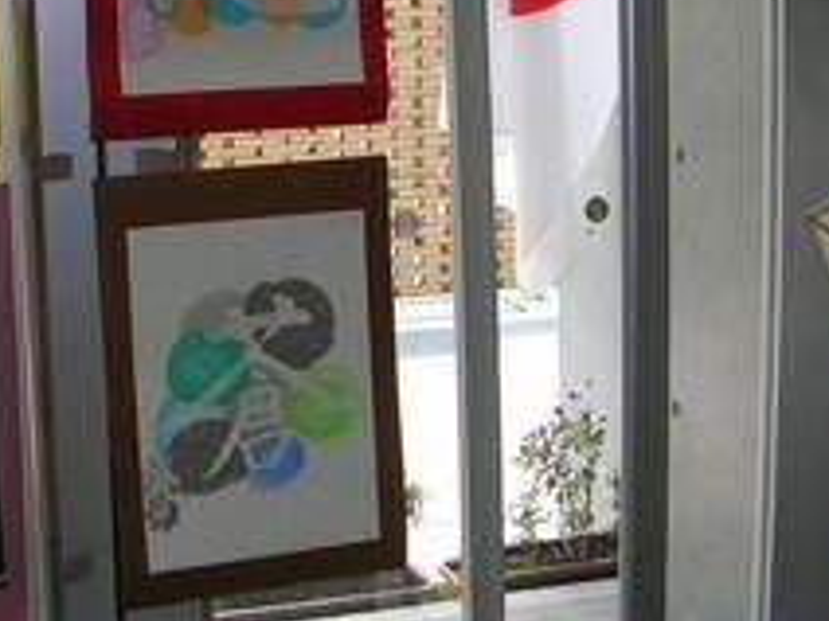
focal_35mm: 66
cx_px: 172
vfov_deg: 22.0
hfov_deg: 28.8
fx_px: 1581
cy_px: 148
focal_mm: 5.8
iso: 50
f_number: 2.8
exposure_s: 1/36.5
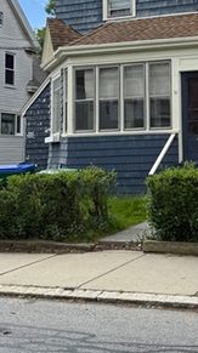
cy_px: 94
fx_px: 562
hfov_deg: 19.3
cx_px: 207
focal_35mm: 60
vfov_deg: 34.3
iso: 80
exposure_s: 1/2370
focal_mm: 6.76
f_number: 1.78
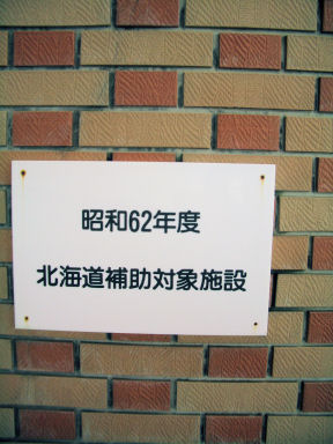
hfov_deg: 40.7
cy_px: 222
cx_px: 166
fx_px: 449
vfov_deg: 52.6
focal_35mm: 35
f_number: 2.6
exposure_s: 1/250
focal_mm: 5.8
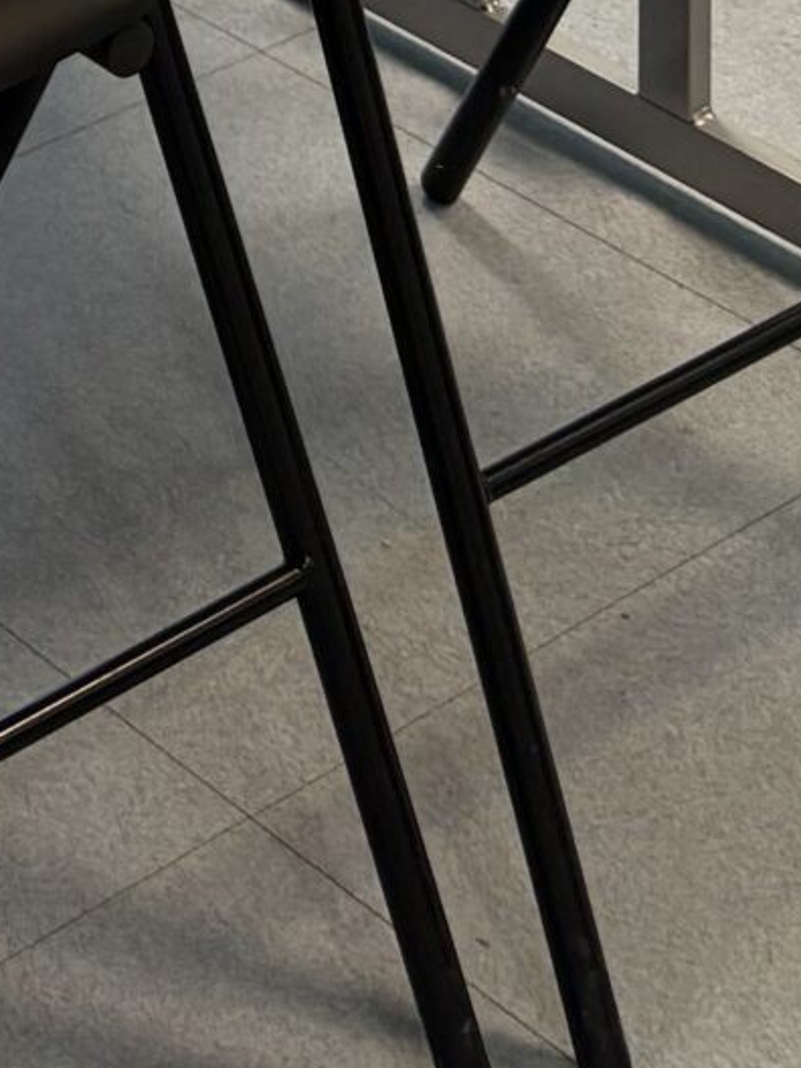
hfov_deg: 11.3
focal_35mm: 126
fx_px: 3887
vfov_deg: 12.3
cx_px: -382
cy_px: -1507
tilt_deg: -6.6
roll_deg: +0.8
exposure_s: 1/100
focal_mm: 5.96
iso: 100
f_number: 1.6
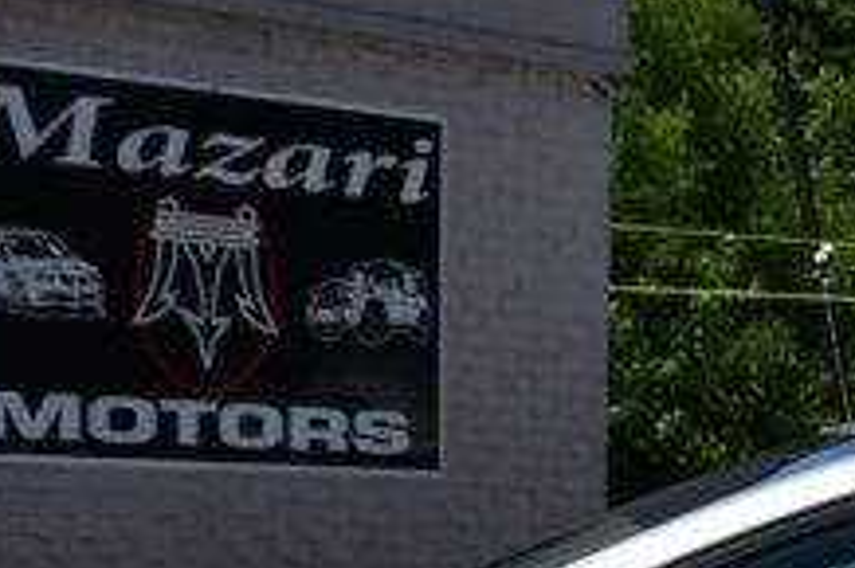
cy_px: 968
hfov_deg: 9.9
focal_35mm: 204
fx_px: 4849
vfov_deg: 6.6
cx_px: 1075
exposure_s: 1/640
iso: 200
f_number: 11
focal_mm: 29
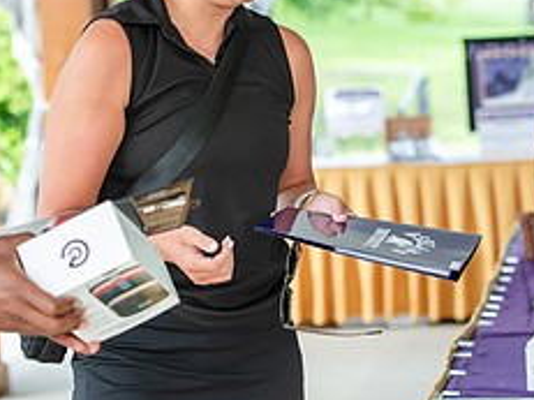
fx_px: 2606
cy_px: 98
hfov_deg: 11.7
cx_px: 291
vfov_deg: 8.8
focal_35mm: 169
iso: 320
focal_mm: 70
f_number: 3.5
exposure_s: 1/250
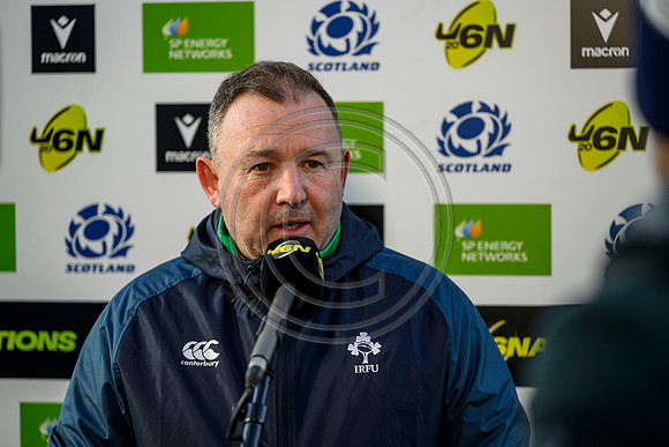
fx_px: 2695
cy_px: 224
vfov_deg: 9.5
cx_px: 334
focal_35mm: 145
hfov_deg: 14.2
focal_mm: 145
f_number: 2.8
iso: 1250
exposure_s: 1/640
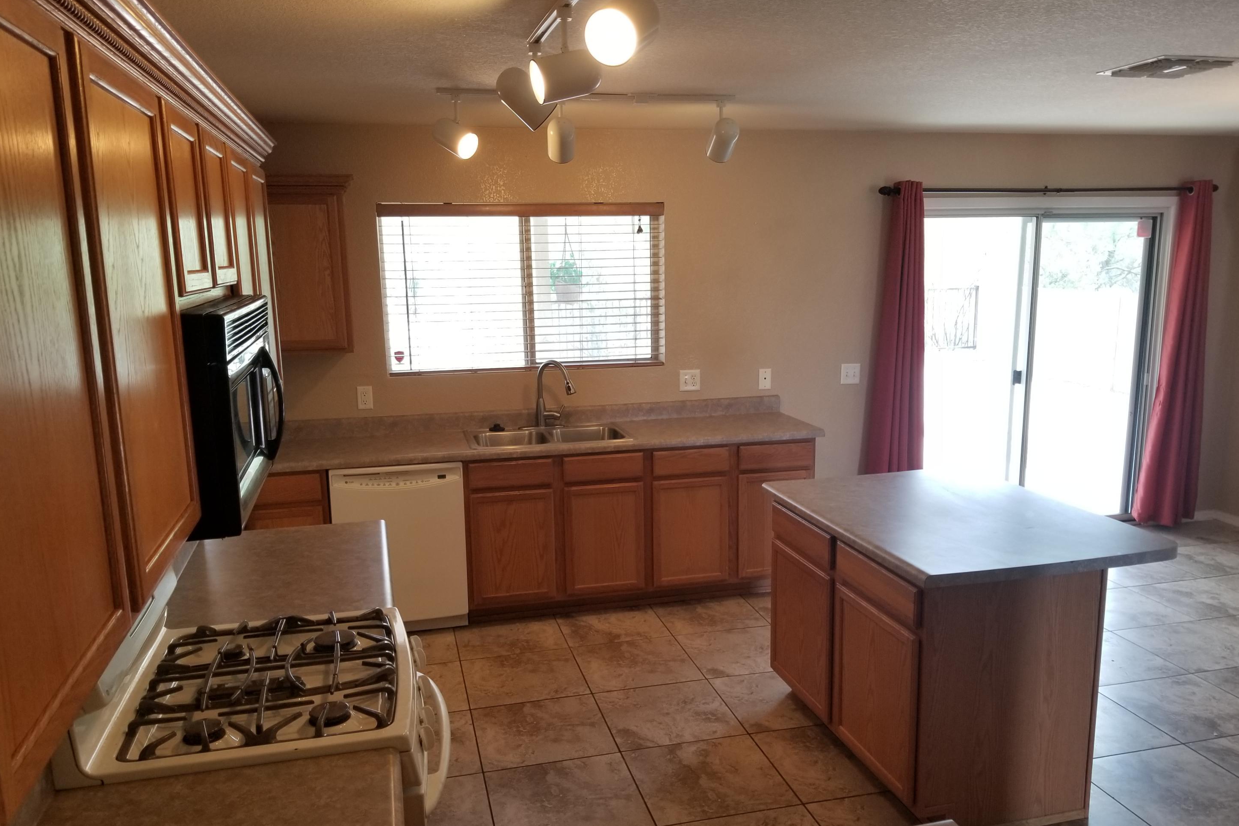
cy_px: 444
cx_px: 639
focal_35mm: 28
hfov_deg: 65.5
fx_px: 964
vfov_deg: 46.4
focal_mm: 4.3
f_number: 1.7
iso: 64
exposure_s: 1/60
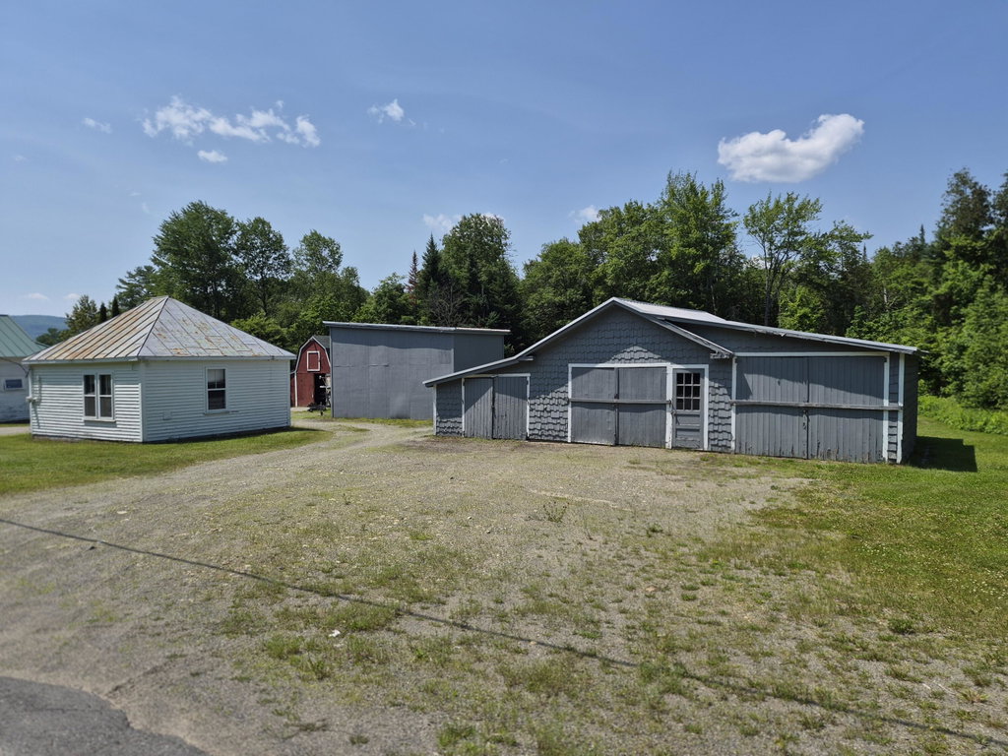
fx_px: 670
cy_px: 378
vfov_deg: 58.9
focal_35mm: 23
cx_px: 504
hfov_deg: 73.9
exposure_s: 1/7696
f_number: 1.8
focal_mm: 5.4
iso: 80
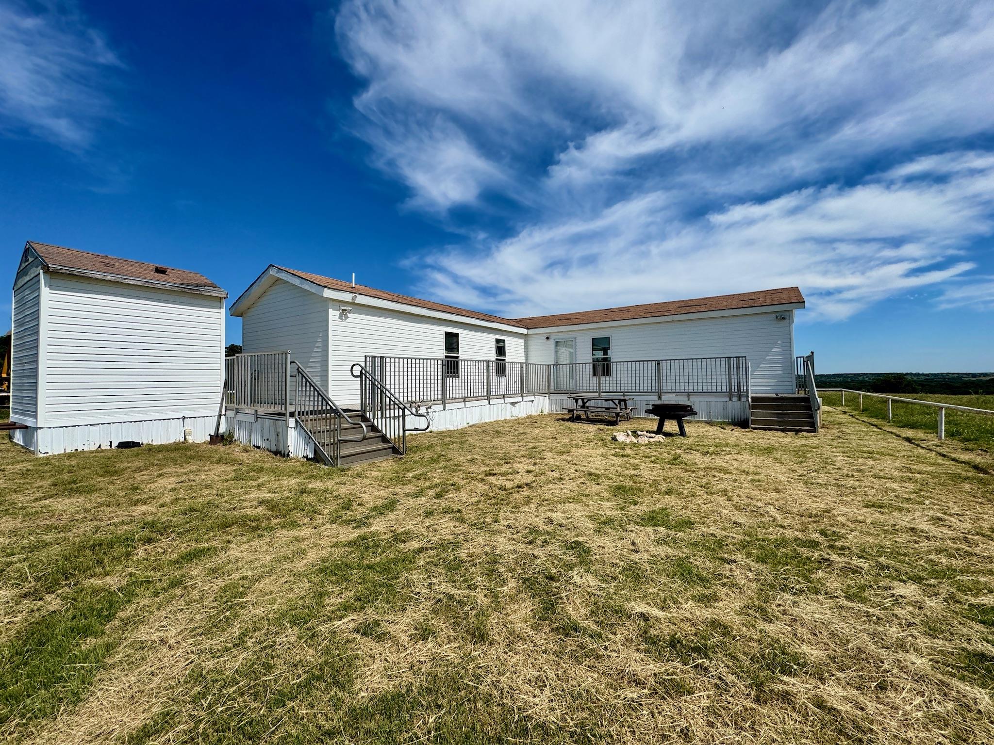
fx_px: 402
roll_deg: +0.7
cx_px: 497
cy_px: 372
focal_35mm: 14
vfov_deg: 85.7
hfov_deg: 102.1
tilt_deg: +0.0
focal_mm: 2.22
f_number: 2.2
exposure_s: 1/3717
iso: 40
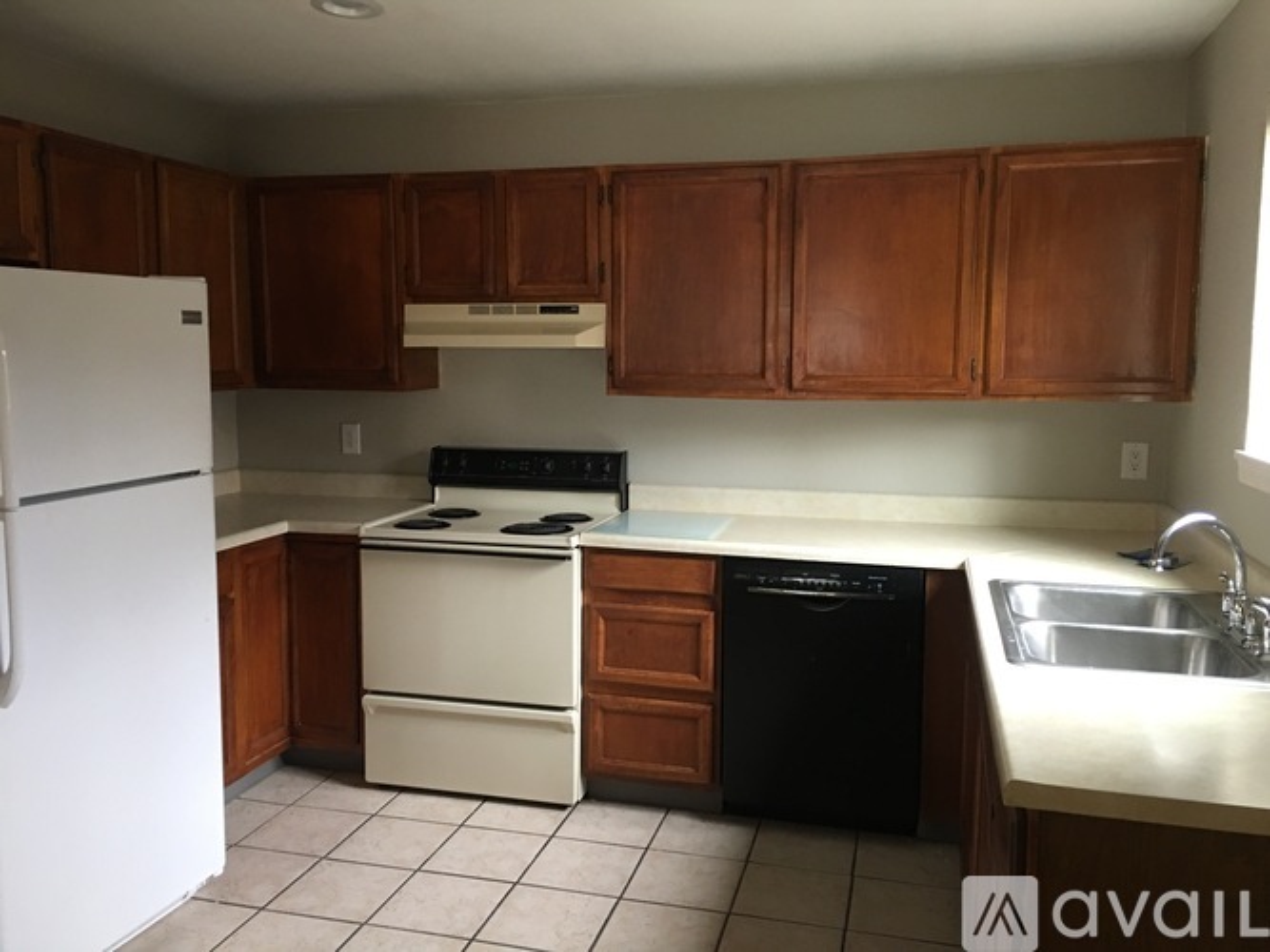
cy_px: 476
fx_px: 1064
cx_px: 635
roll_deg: -0.1
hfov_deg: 61.7
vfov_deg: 48.2
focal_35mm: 29
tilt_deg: -5.0
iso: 125
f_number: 2.2
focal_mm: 4.15
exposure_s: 1/17
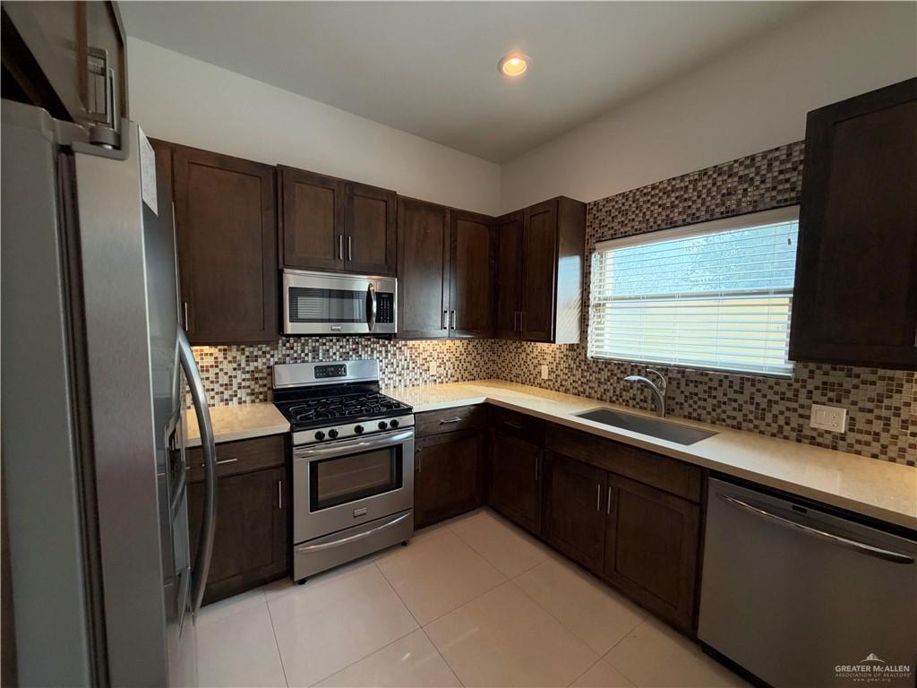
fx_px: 371
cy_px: 344
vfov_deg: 85.7
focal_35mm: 14
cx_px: 458
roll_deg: -0.2
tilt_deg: -2.9
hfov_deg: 102.1
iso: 250
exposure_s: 1/60
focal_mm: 2.22
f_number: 2.2
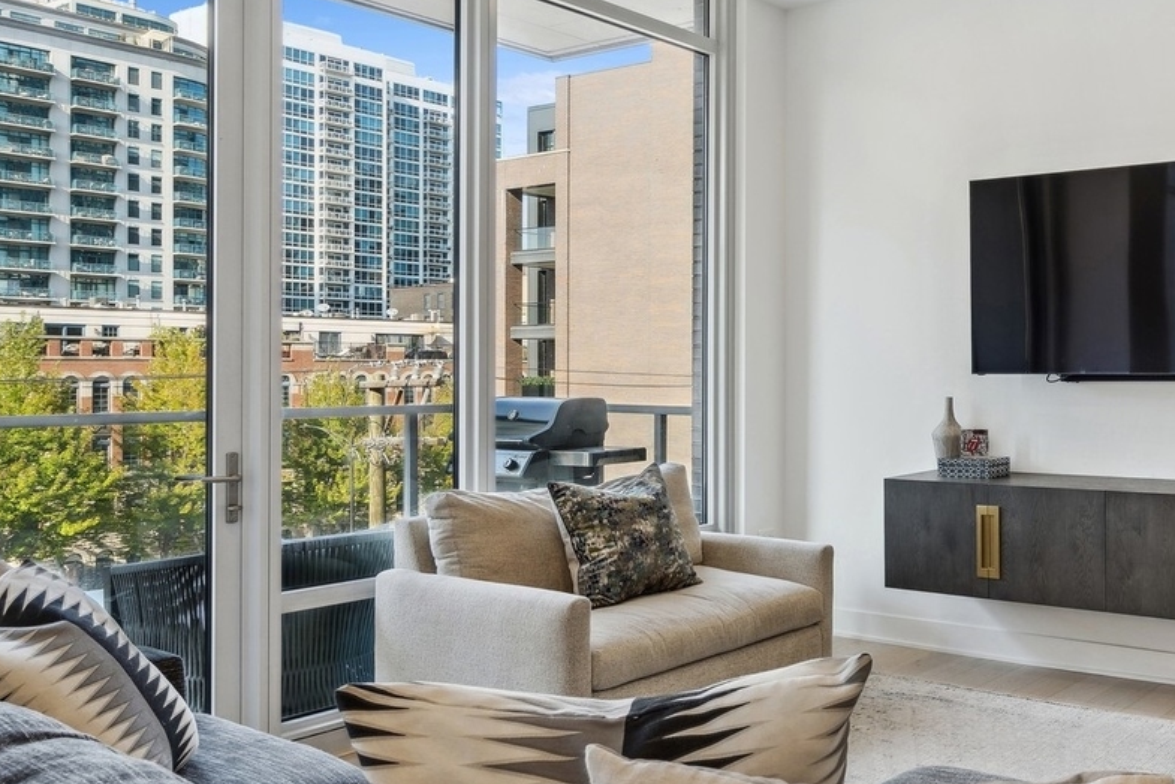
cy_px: 367
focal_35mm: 33
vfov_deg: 40.0
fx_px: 1077
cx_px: 1028
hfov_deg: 51.4
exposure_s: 1/25
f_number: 7.1
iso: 320
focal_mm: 16
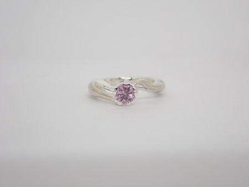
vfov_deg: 18.0
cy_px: 94
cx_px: 124
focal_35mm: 82
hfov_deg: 23.8
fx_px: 590
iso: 200
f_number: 4.3
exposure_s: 1/125
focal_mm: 14.62
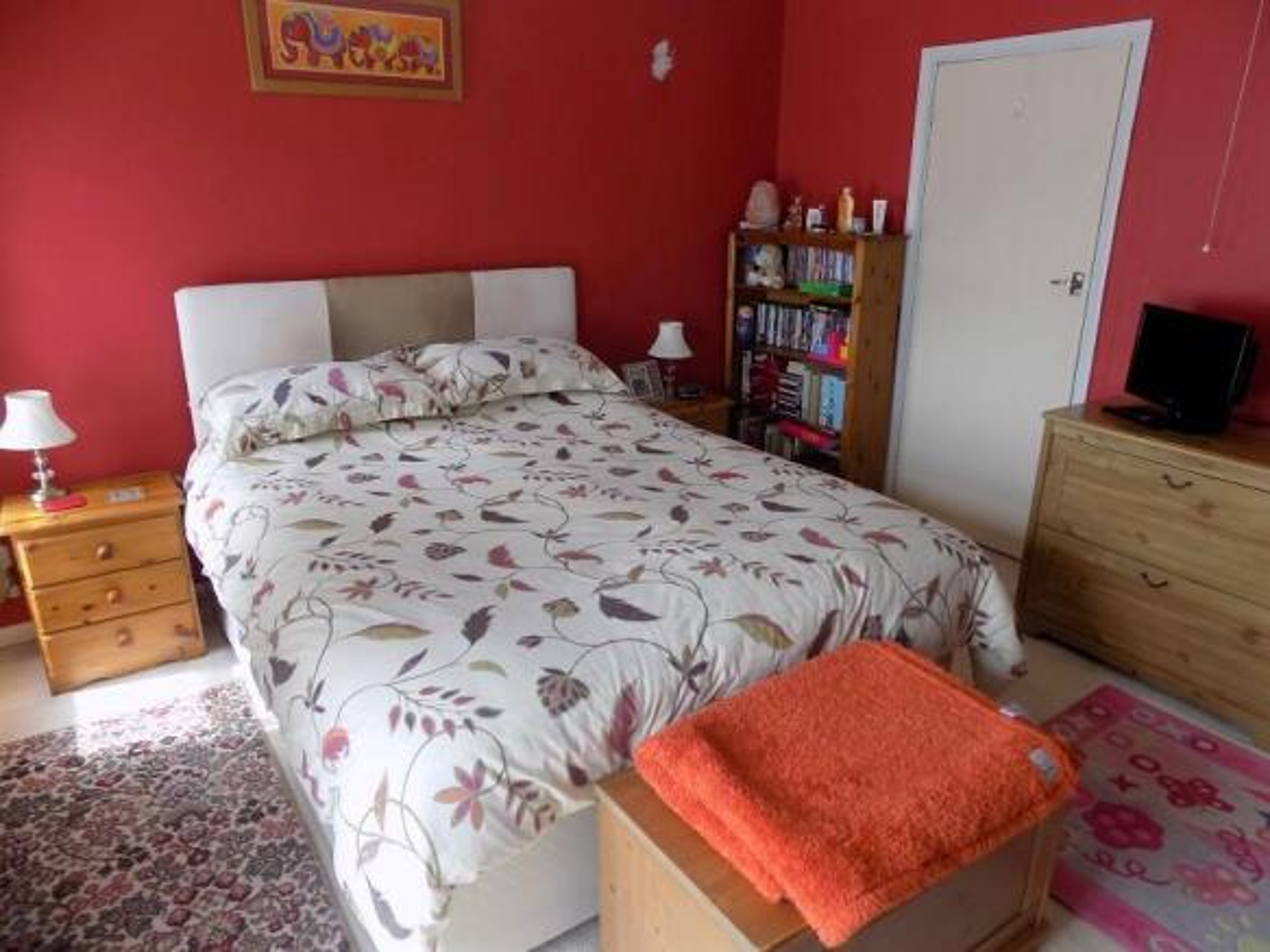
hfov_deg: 73.9
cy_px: 476
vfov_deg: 58.9
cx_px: 635
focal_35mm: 23
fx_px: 844
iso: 80
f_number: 3.1
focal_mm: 4
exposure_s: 1/50
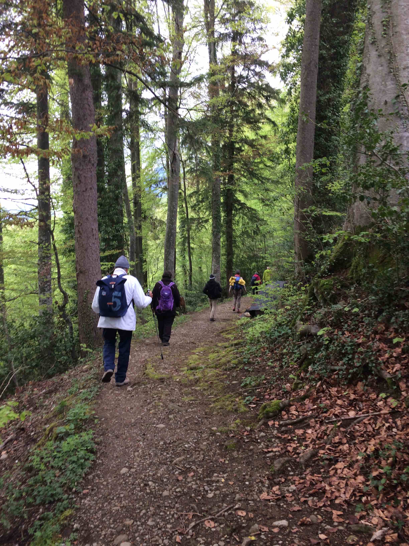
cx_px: 204
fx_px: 457
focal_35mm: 29
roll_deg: +0.0
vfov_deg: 61.7
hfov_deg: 48.2
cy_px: 273
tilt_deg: -5.5
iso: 32
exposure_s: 1/50
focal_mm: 4.15
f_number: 2.2
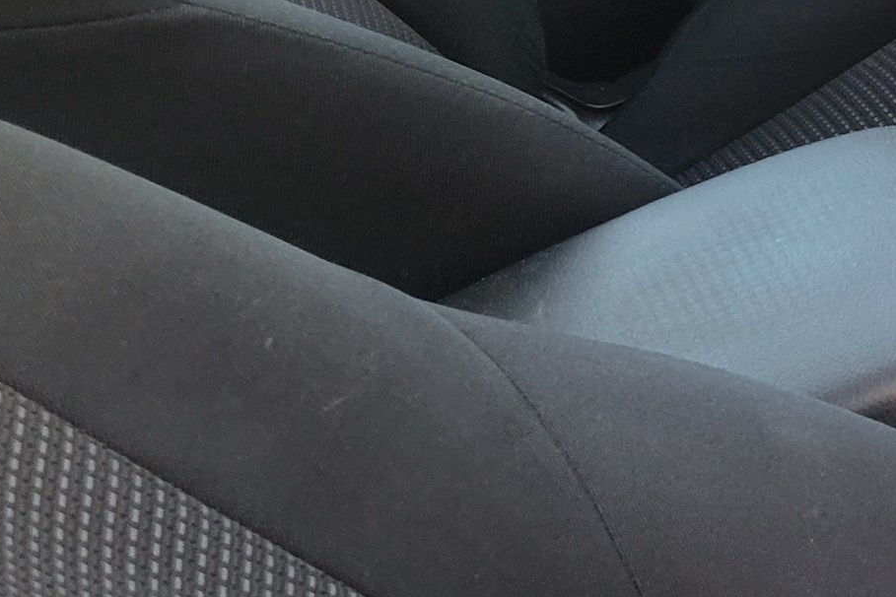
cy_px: -40
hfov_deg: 14.2
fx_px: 2986
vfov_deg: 11.3
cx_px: 1799
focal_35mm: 120
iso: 100
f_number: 1.8
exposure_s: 1/120
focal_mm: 5.4
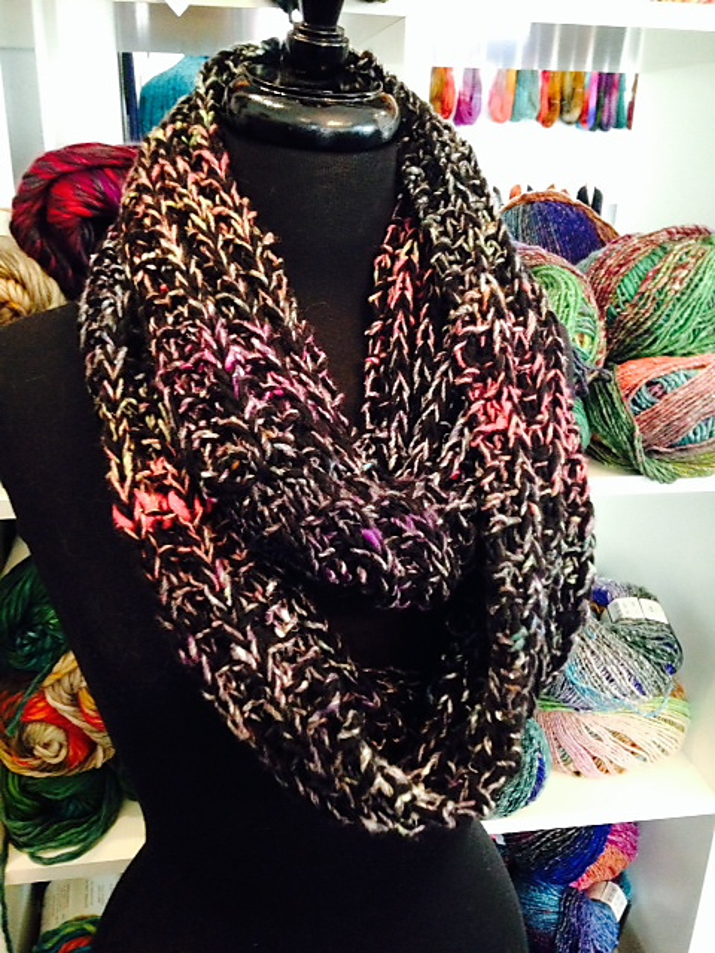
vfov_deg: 55.4
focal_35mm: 33
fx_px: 909
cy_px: 476
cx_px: 358
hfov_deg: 42.9
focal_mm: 4.12
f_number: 2.4
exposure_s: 1/15
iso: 500
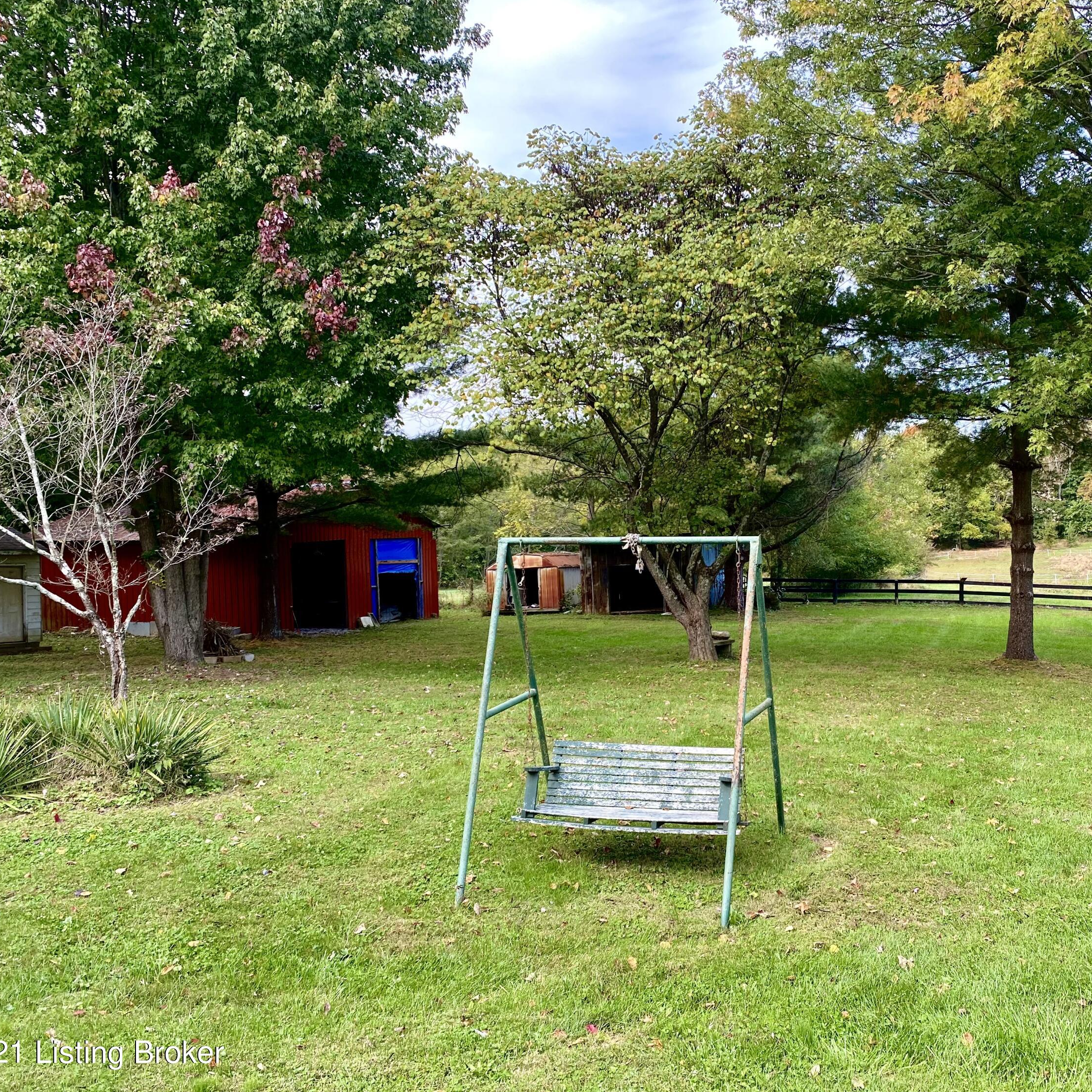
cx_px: 668
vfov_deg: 52.5
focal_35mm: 31
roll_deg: +2.3
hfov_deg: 52.1
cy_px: 550
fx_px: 1106
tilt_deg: -2.4
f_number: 1.8
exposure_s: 1/315
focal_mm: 4.25
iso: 32
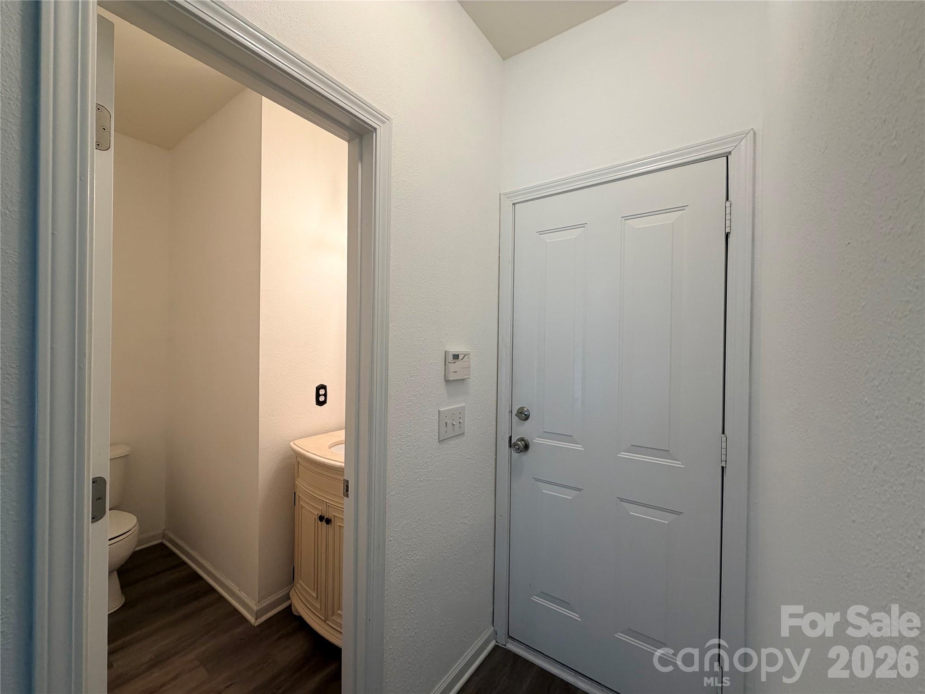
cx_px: 462
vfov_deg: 85.7
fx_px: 374
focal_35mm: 14
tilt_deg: -0.9
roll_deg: +0.5
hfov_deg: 102.1
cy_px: 347
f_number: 2.2
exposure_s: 1/120
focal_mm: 2.22
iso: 160
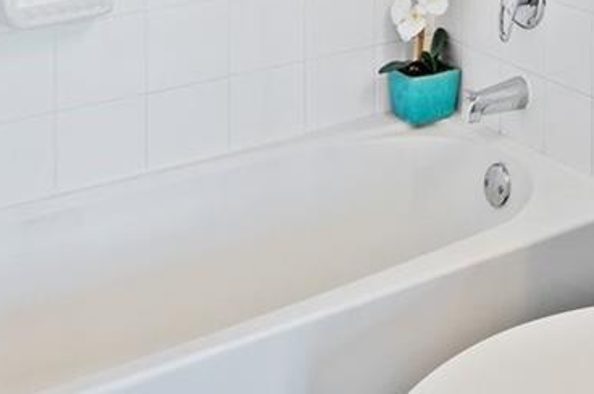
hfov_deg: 25.1
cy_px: -233
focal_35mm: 74
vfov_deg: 16.4
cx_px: 680
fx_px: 1219
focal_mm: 17
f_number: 8
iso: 200
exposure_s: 1/2.5
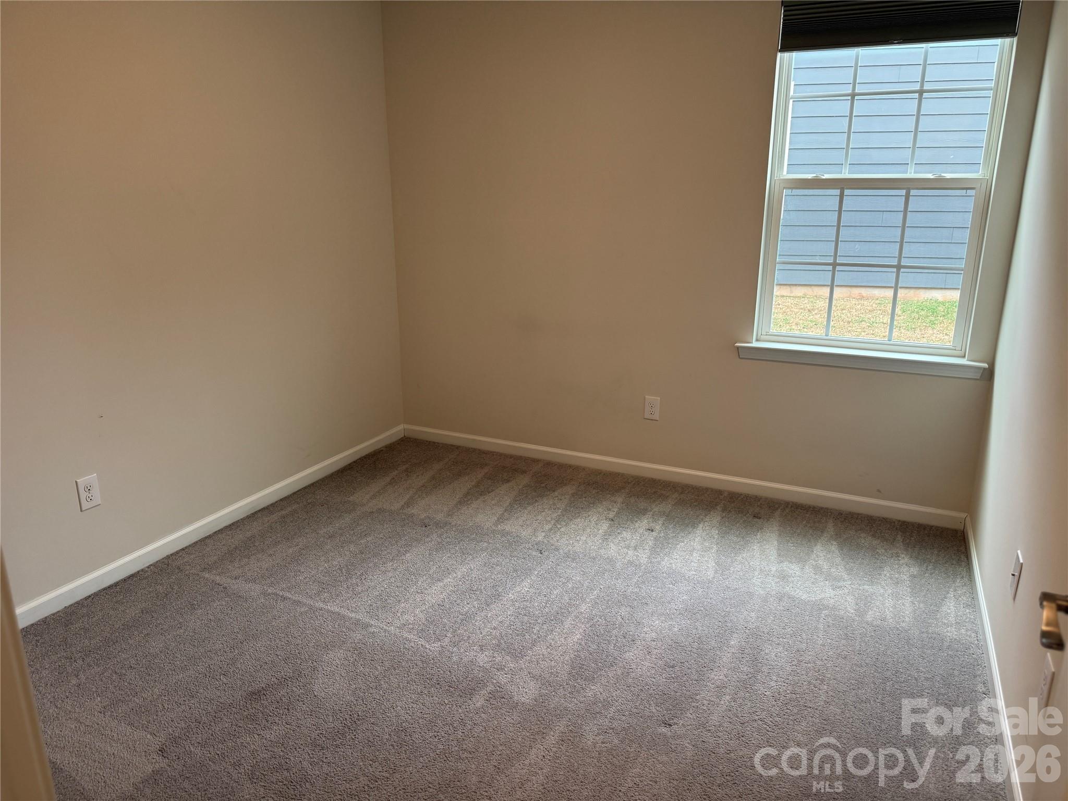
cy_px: 400
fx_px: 740
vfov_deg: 56.8
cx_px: 534
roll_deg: -0.1
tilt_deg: -16.4
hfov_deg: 71.6
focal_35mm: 24
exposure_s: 1/120
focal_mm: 6.76
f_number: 1.78
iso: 200
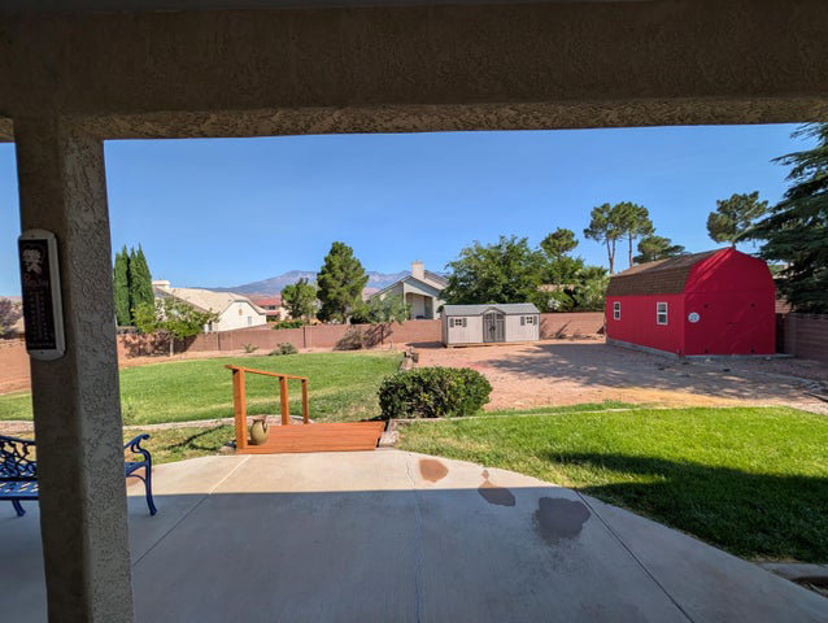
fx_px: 287
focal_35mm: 12
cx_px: 414
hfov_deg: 110.5
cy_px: 312
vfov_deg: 94.6
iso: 47
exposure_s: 1/2786
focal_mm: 2.02
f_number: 1.7
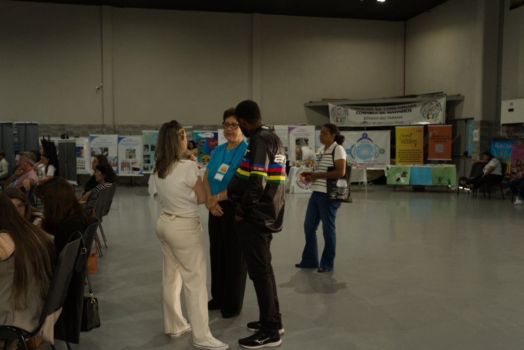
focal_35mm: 35
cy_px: 175
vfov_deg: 37.9
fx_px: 510
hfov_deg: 54.4
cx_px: 262
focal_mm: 35
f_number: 4
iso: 2500
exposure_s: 1/100
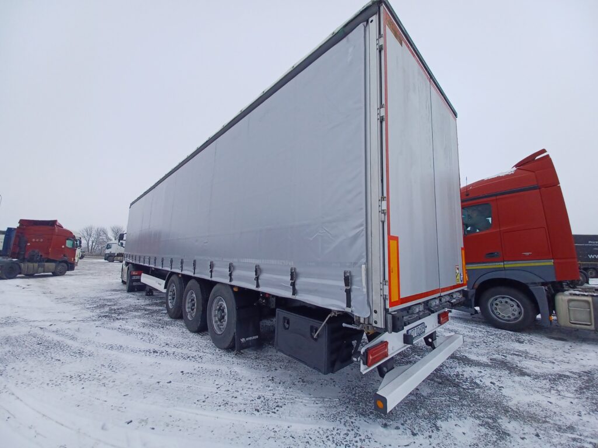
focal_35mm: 13
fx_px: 225
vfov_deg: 89.9
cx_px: 299
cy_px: 224
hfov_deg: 106.2
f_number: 2.2
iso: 40
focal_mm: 1.42
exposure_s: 1/425
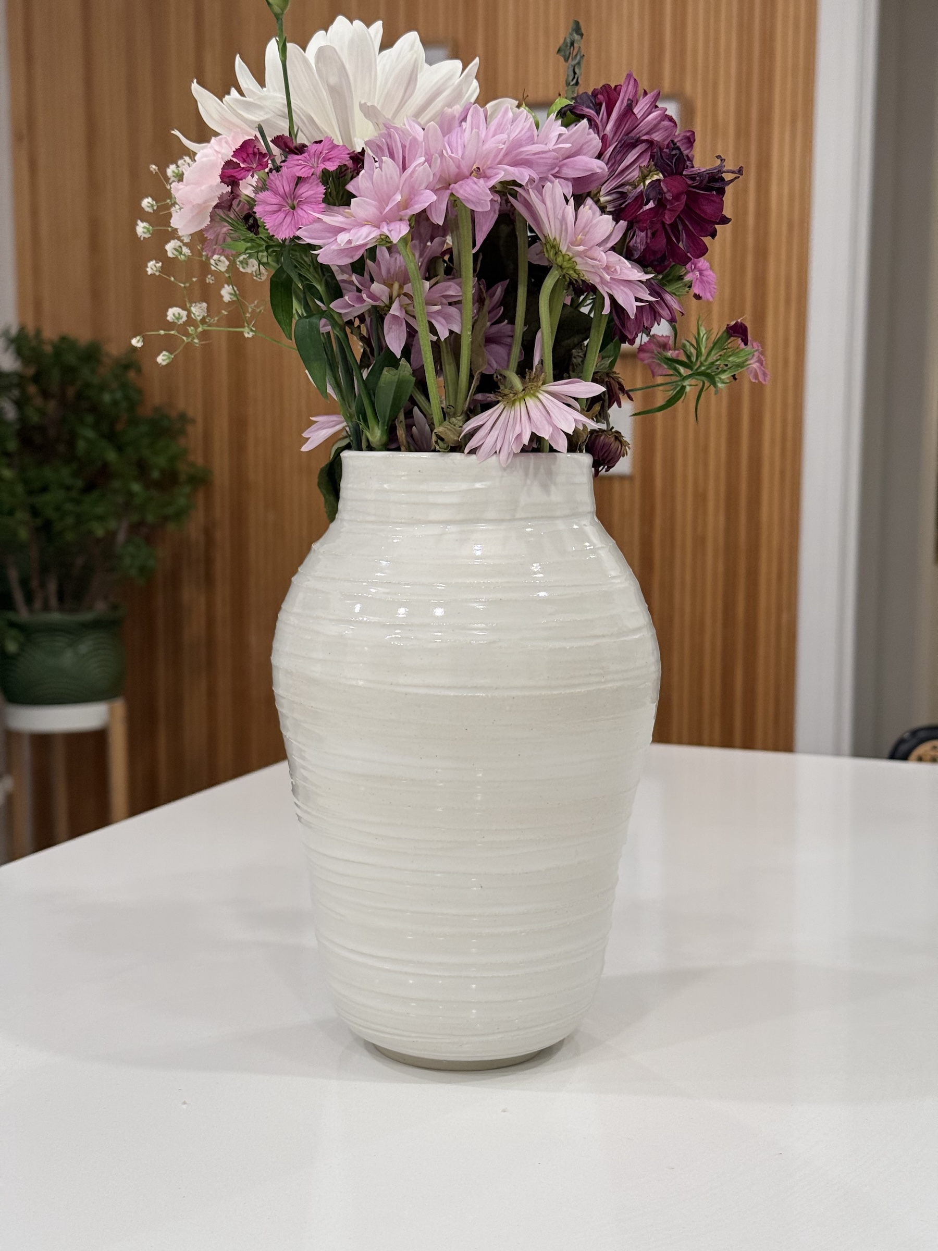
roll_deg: -0.9
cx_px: 469
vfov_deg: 39.7
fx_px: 1734
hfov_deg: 30.3
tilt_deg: -6.4
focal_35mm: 48
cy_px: 626
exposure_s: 1/120
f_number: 1.78
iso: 125
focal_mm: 6.76
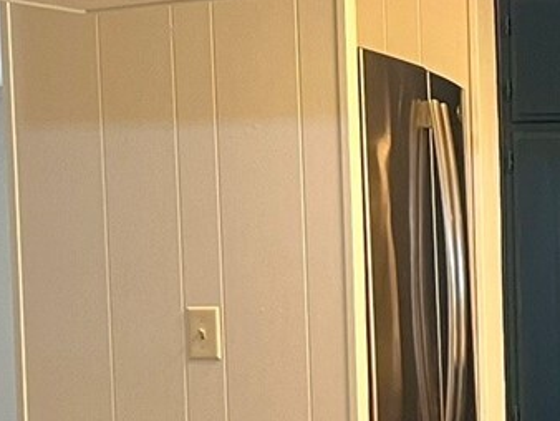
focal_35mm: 123
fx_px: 1991
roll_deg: +1.2
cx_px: 799
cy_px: 436
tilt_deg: -4.0
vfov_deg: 11.9
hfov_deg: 15.0
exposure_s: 1/60
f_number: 1.5
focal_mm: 5.7
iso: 200
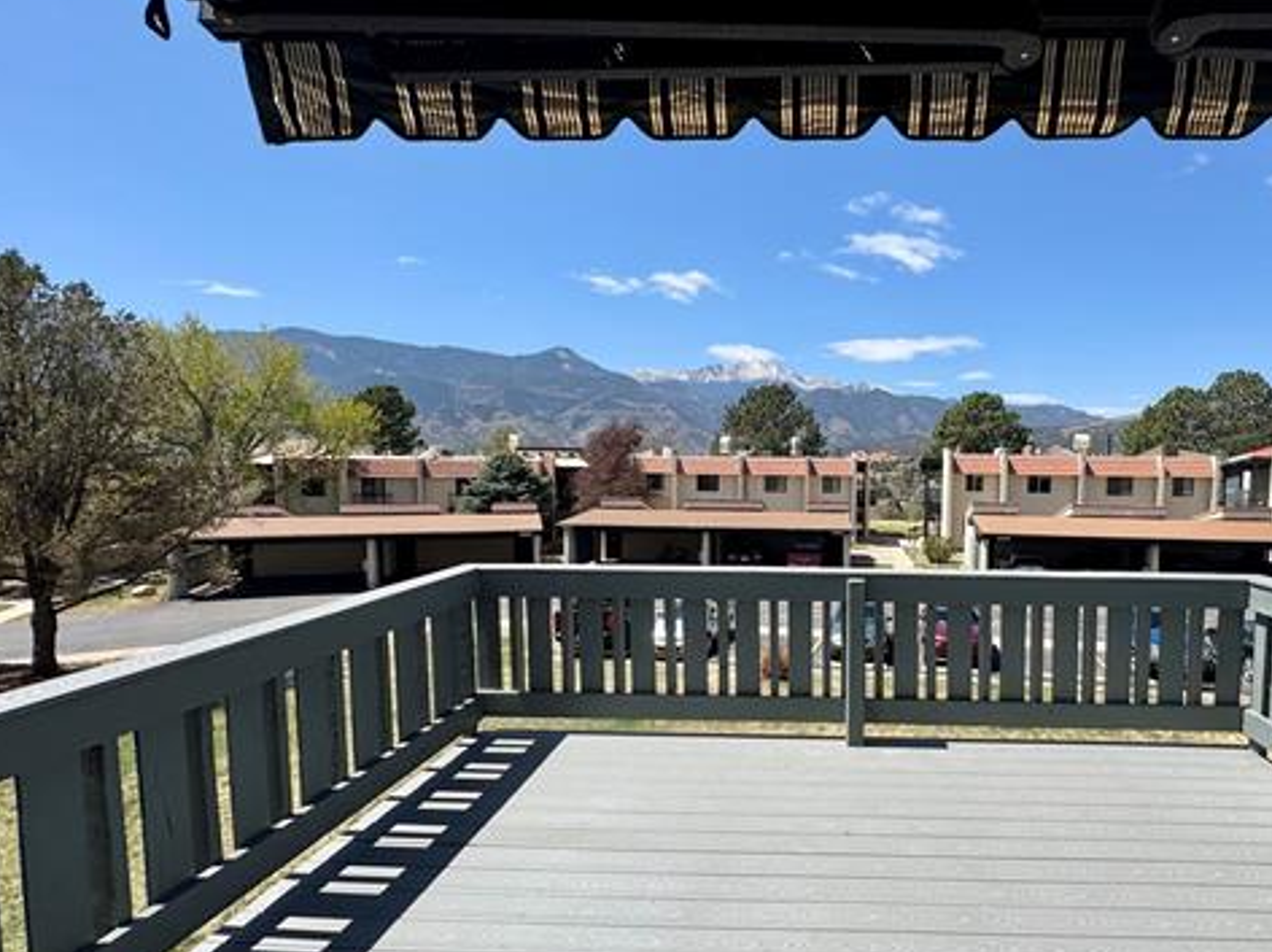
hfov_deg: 82.9
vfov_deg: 68.5
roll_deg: -0.9
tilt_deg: -4.3
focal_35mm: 19
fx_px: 697
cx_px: 806
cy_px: 514
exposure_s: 1/1672
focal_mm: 2.22
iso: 40
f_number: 2.2
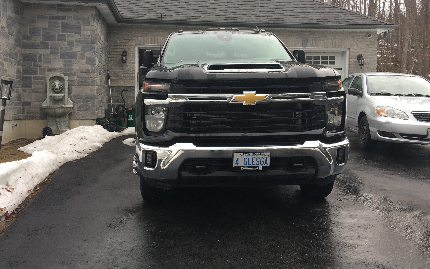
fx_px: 410
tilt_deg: +0.0
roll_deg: -1.2
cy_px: 116
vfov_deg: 36.2
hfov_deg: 55.3
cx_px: 211
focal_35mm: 35
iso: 25
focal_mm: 4.15
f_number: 2.2
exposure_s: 1/120
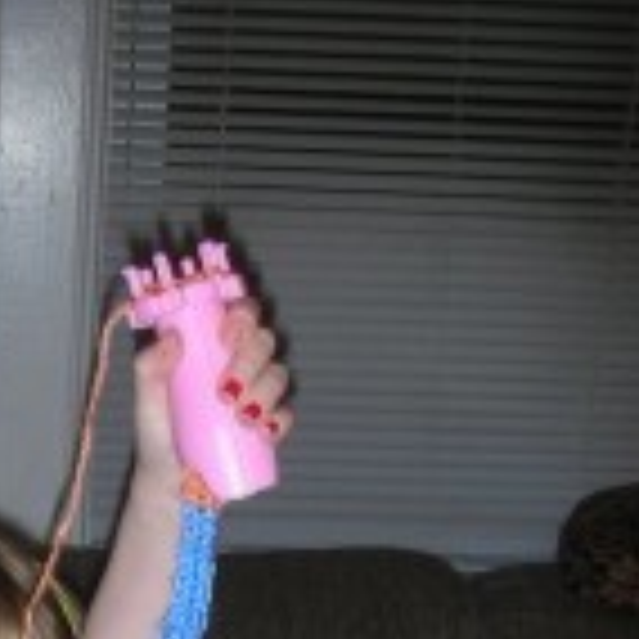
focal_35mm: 87
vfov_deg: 18.6
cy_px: 824
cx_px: -27
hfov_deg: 19.3
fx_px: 1817
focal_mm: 5.8
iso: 50
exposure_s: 1/60.1
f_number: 3
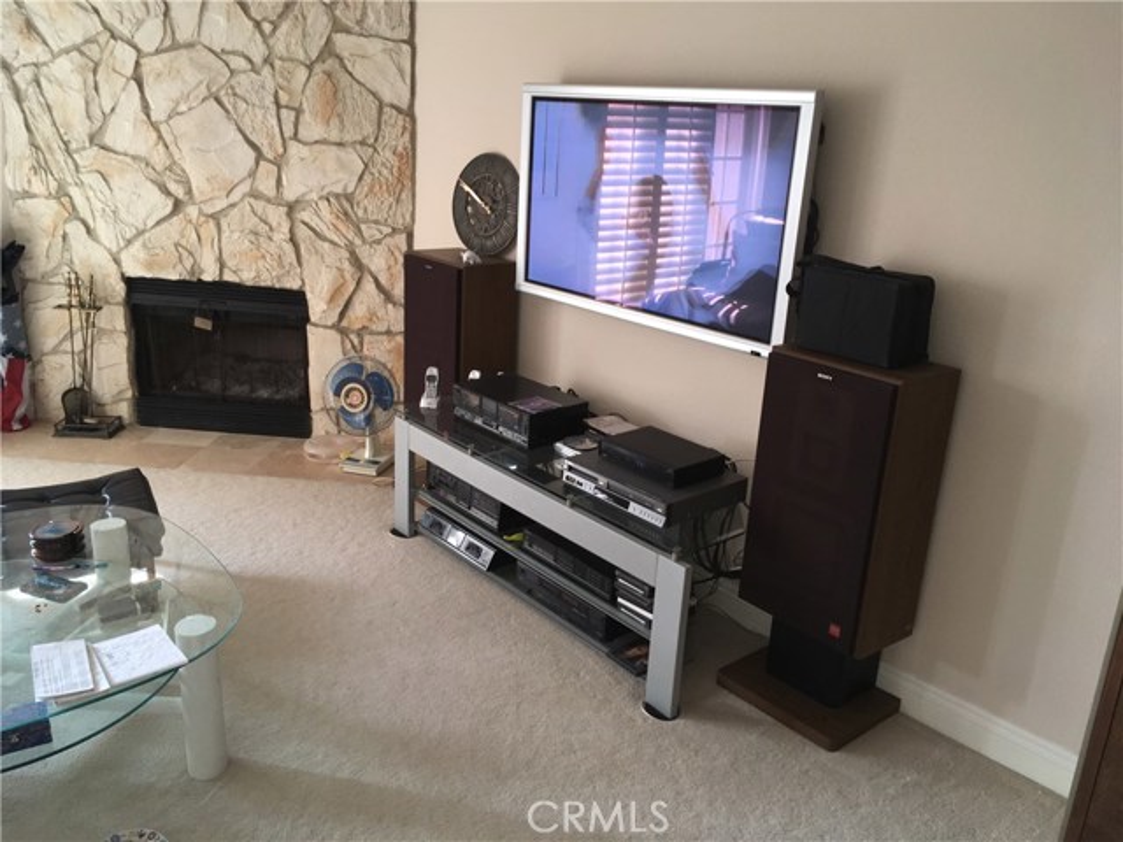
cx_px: 562
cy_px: 421
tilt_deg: -18.3
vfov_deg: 48.2
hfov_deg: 61.7
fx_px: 941
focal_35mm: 29
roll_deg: -3.4
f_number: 2.2
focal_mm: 4.15
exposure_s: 1/30
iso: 25
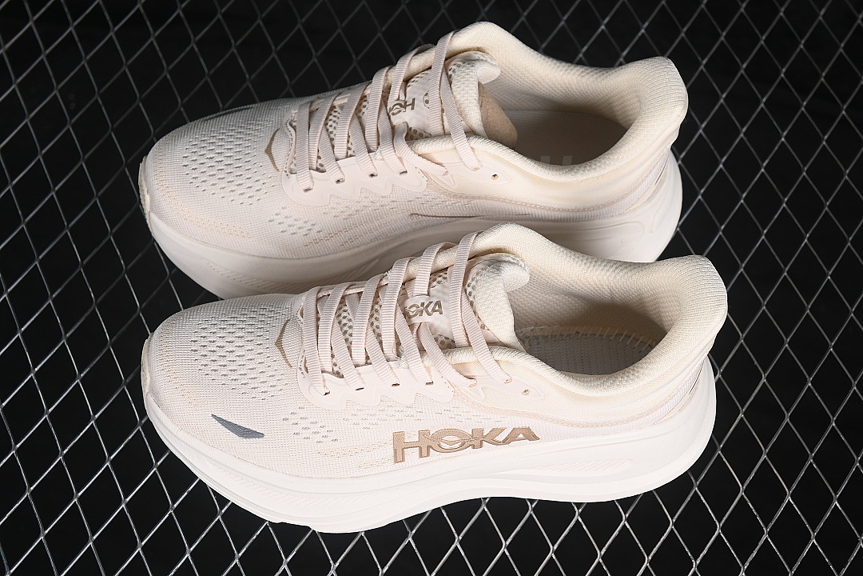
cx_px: 432
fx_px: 1798
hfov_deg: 27.0
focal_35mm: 75
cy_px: 288
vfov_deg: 18.2
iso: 160
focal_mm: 50
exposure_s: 1/80
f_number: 7.1
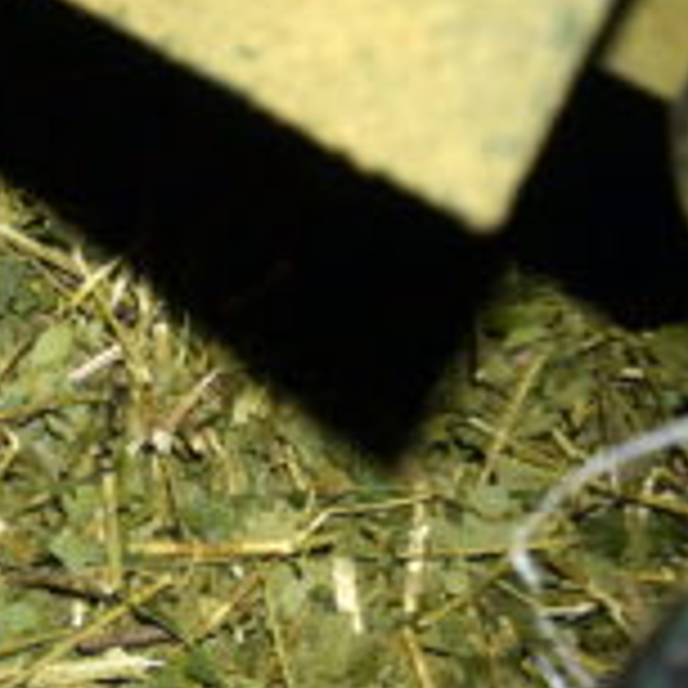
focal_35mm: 63
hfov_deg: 24.1
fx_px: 1417
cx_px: -193
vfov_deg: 27.0
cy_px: 495
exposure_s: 1/60
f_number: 3.5
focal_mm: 18
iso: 320
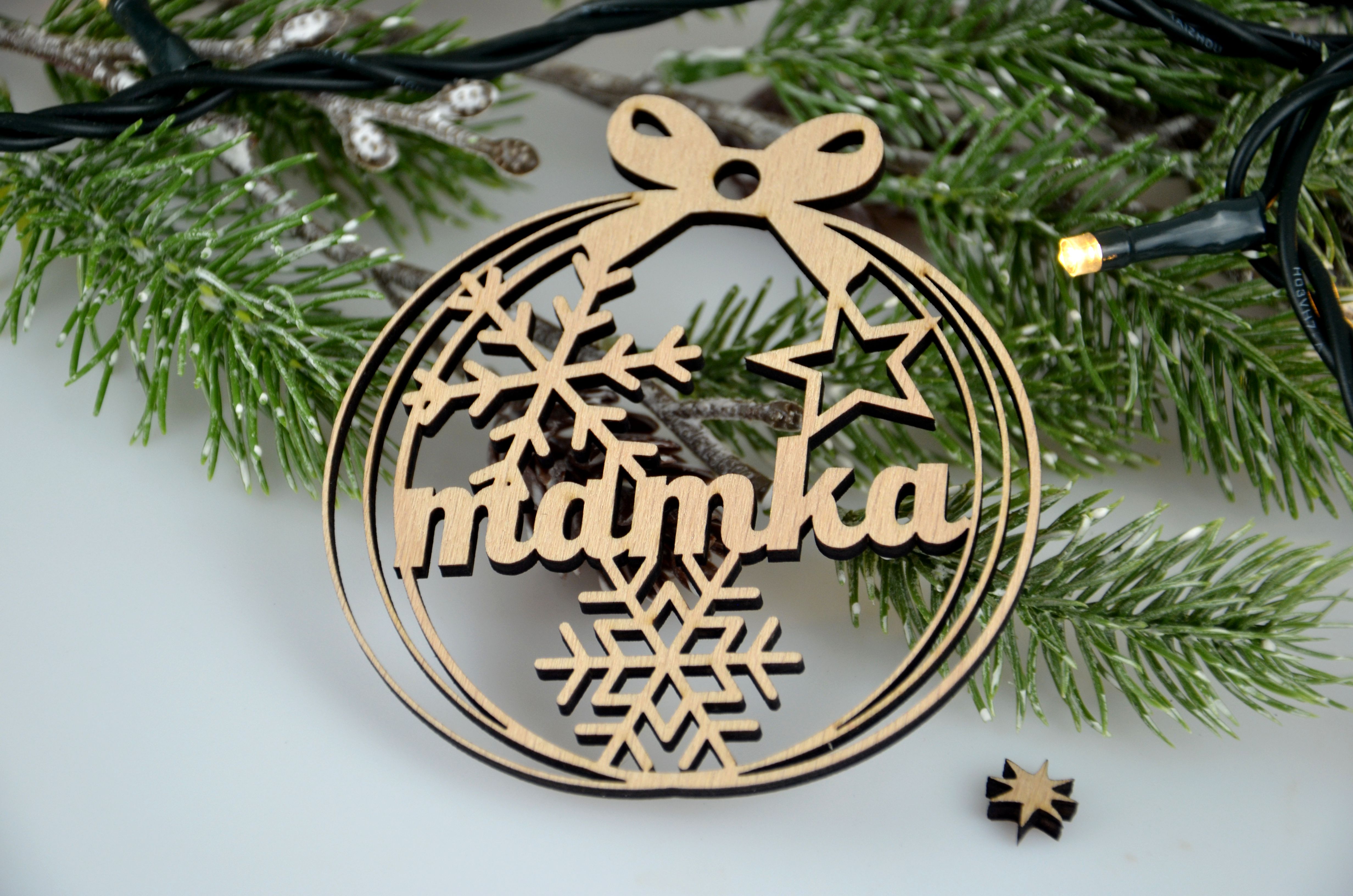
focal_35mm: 112
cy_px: 448
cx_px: 676
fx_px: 4219
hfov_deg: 18.2
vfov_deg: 12.1
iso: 400
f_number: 5.6
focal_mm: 75
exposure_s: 1/125
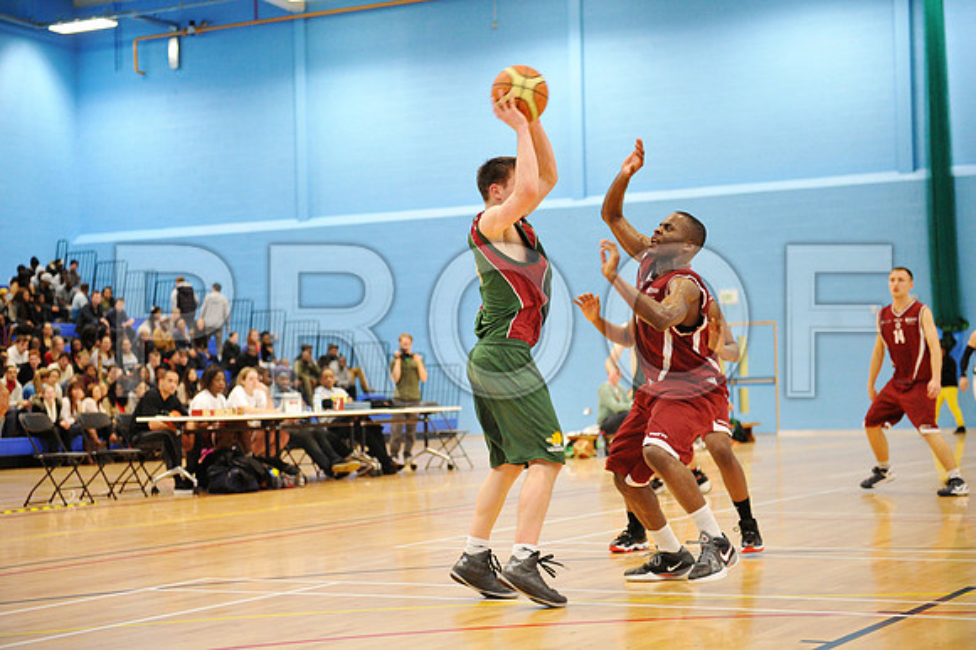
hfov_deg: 28.9
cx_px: 488
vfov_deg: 19.4
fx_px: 1897
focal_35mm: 70
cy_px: 325
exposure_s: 1/400
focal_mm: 70
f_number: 2.8
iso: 8000
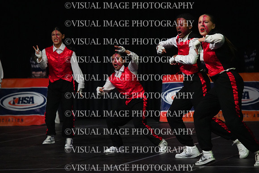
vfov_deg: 5.5
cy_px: 86
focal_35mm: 250
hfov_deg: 8.2
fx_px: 1799
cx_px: 130
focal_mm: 250
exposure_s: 1/1000
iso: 12800
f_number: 5
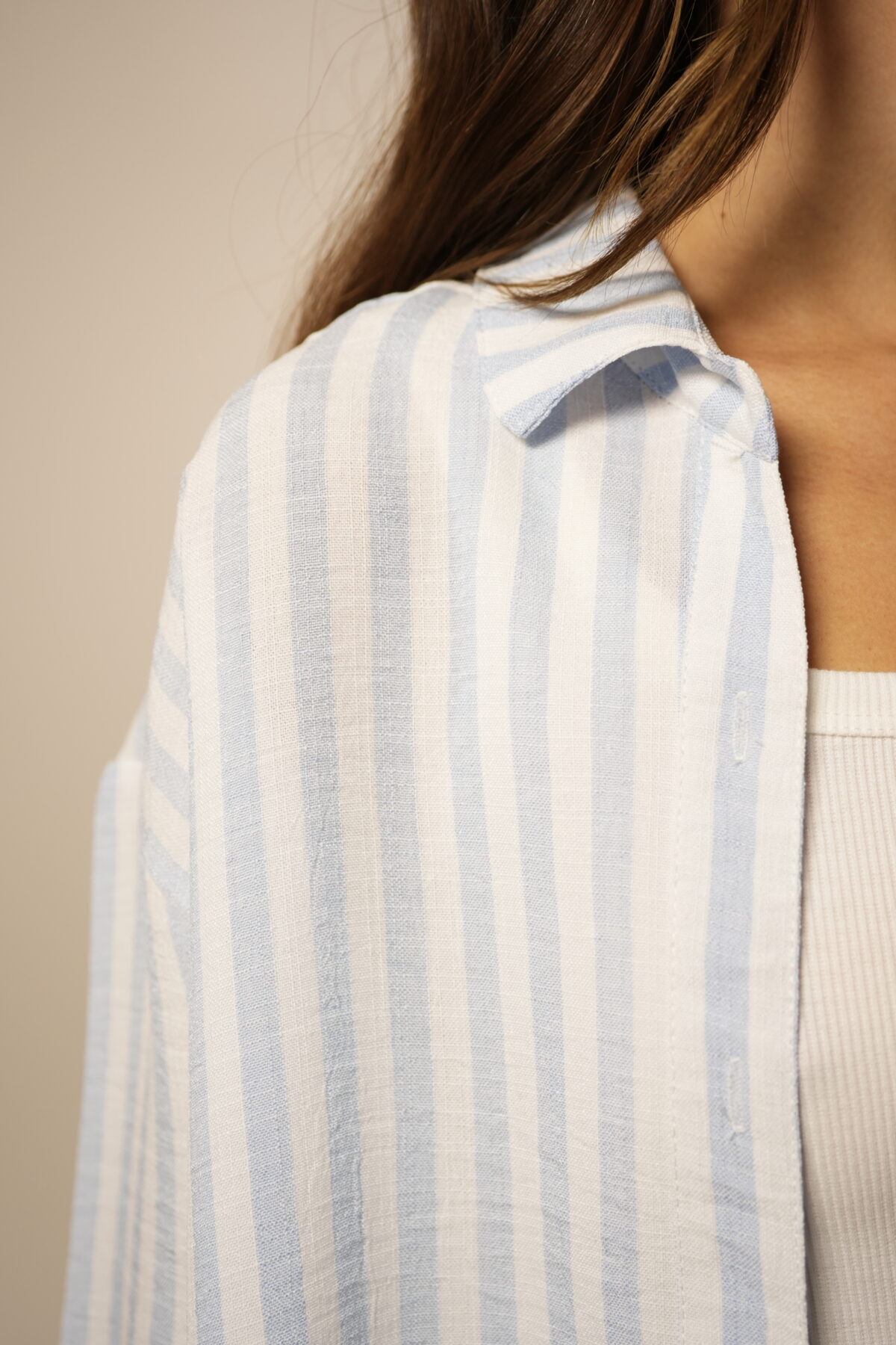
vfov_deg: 39.6
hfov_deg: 27.0
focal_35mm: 50
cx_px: 448
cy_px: 672
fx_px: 1867
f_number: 3.5
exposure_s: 1/125
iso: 640
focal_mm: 50
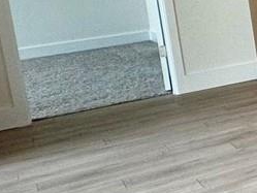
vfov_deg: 15.9
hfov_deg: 12.4
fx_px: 669
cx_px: 719
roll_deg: +4.2
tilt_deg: -4.5
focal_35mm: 90
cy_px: -26
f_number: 2.2
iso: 125
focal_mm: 2.22
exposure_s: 1/120
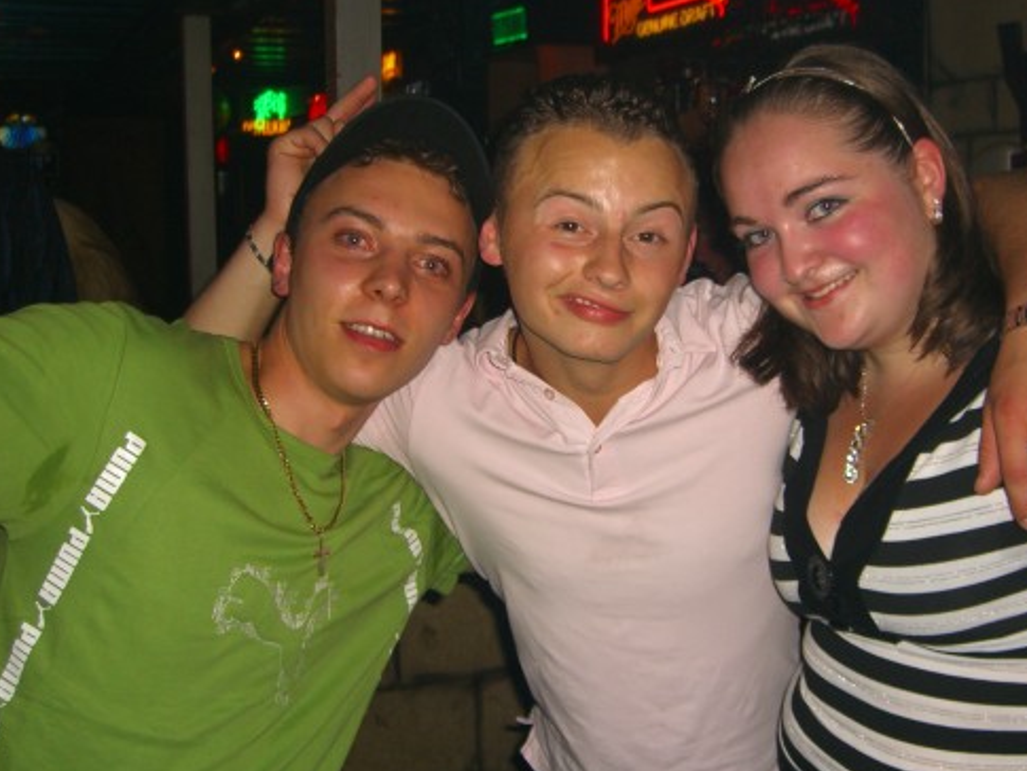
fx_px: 1395
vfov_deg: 30.9
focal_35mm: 47
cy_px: 388
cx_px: 610
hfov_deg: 40.3
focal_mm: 7.9
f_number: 2.8
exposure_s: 1/60
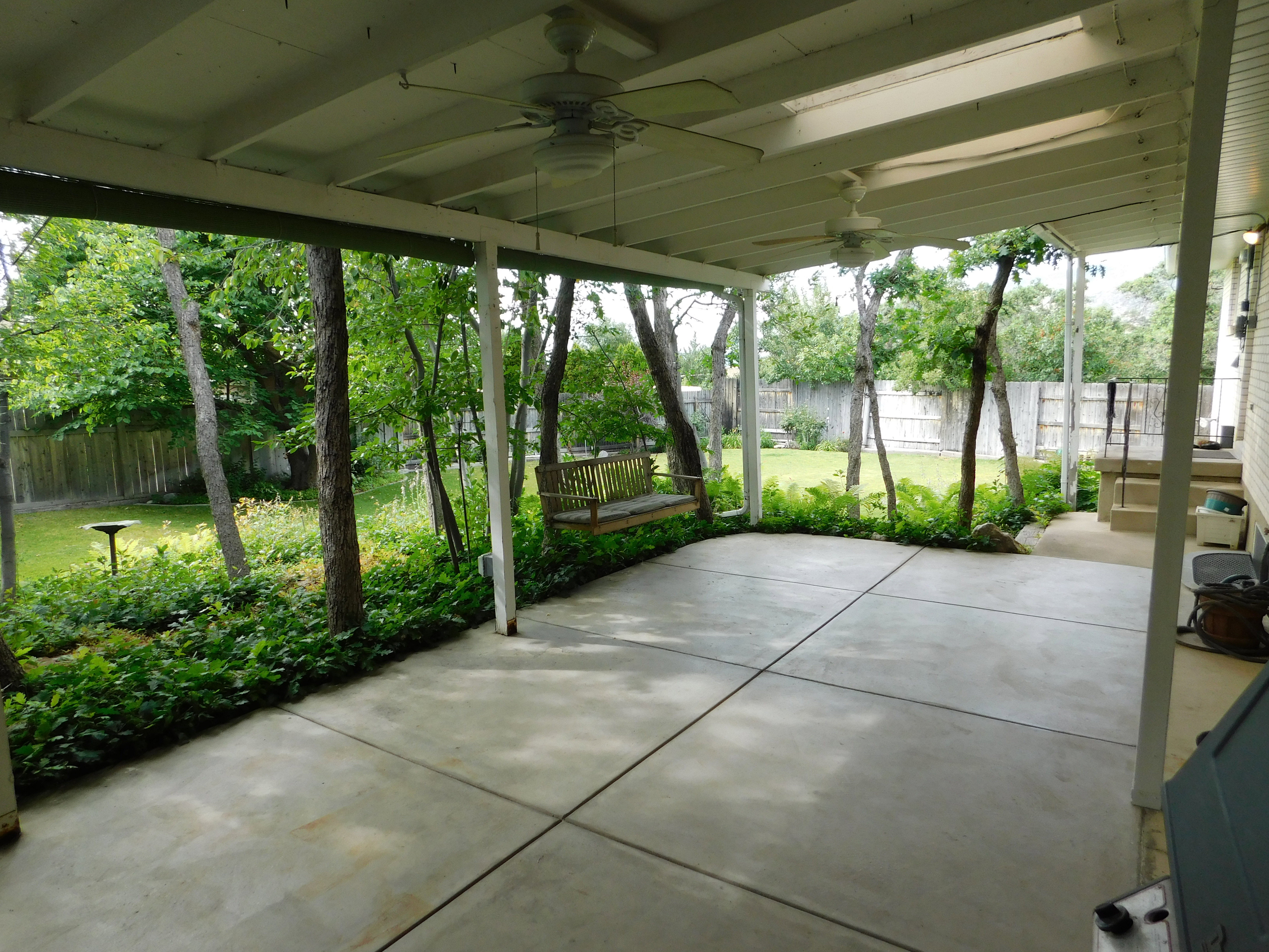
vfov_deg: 58.9
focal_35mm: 23
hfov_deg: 73.9
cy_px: 476
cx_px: 634
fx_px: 843
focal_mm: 4
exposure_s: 1/200
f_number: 3
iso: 125
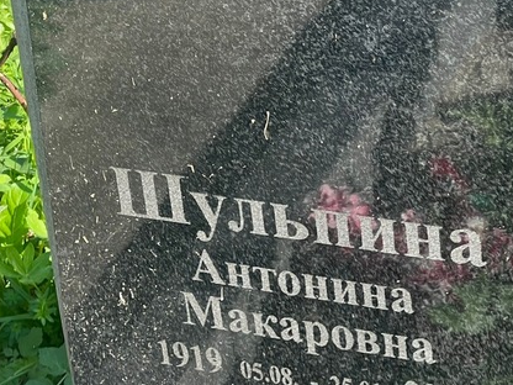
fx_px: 2193
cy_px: 268
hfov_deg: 13.3
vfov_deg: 10.0
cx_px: 245
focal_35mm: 148
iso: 32
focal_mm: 9
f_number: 2.8
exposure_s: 1/146
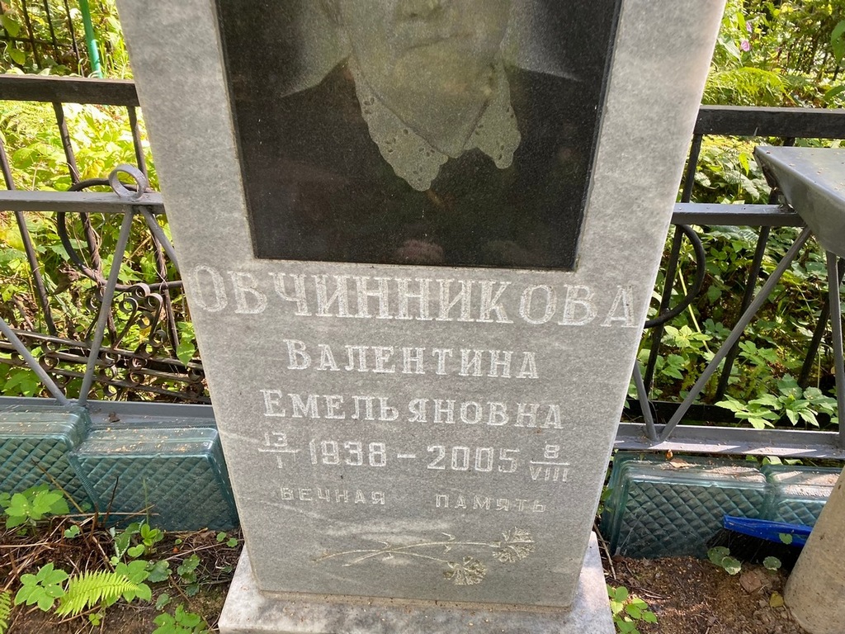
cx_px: 422
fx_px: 635
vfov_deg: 53.1
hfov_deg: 67.3
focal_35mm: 26
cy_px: 317
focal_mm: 4.25
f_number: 1.8
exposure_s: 1/121
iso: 64
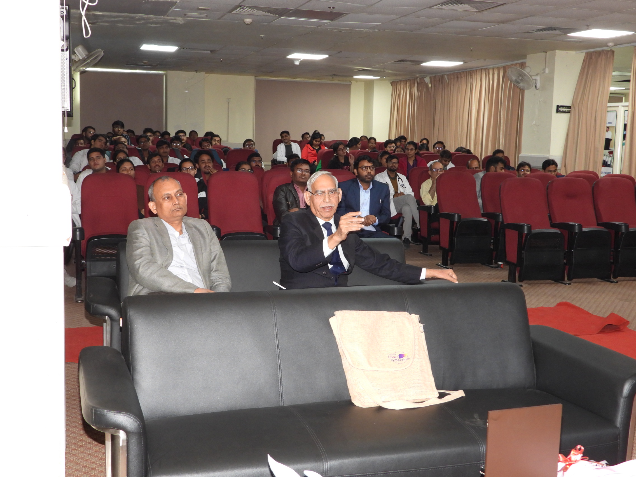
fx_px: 808
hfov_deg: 42.9
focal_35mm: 44
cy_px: 238
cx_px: 318
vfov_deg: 32.9
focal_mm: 7.9
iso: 280
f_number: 3.2
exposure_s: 1/30
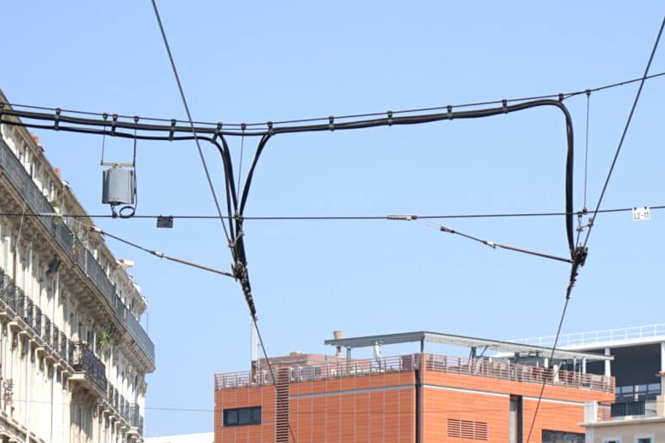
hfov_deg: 12.6
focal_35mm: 163
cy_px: 353
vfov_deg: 8.4
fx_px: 3010
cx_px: 426
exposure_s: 1/200
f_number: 5.6
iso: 50
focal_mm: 62
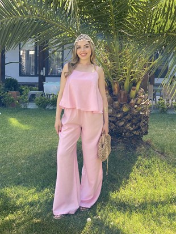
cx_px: 88
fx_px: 352
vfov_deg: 36.8
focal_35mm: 52
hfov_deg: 28.0
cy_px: 117
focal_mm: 6
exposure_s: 1/163
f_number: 2
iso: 20
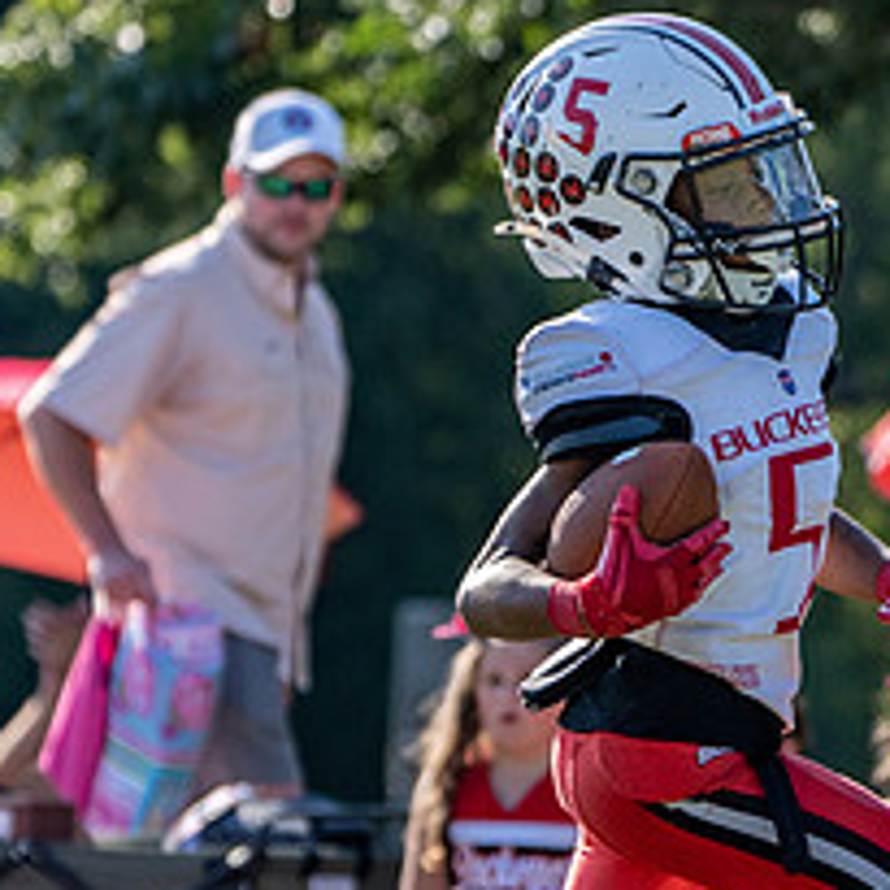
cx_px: 878
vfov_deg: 2.9
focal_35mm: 603
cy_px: 817
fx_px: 17540
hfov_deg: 2.9
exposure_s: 1/1600
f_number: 5.6
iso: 500
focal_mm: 218
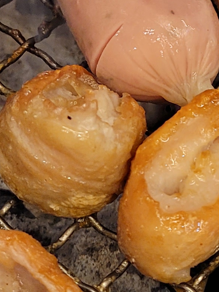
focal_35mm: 135
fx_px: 1140
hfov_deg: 11.0
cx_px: 159
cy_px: 15
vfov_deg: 14.4
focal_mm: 5.4
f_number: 1.8
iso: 200
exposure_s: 1/60
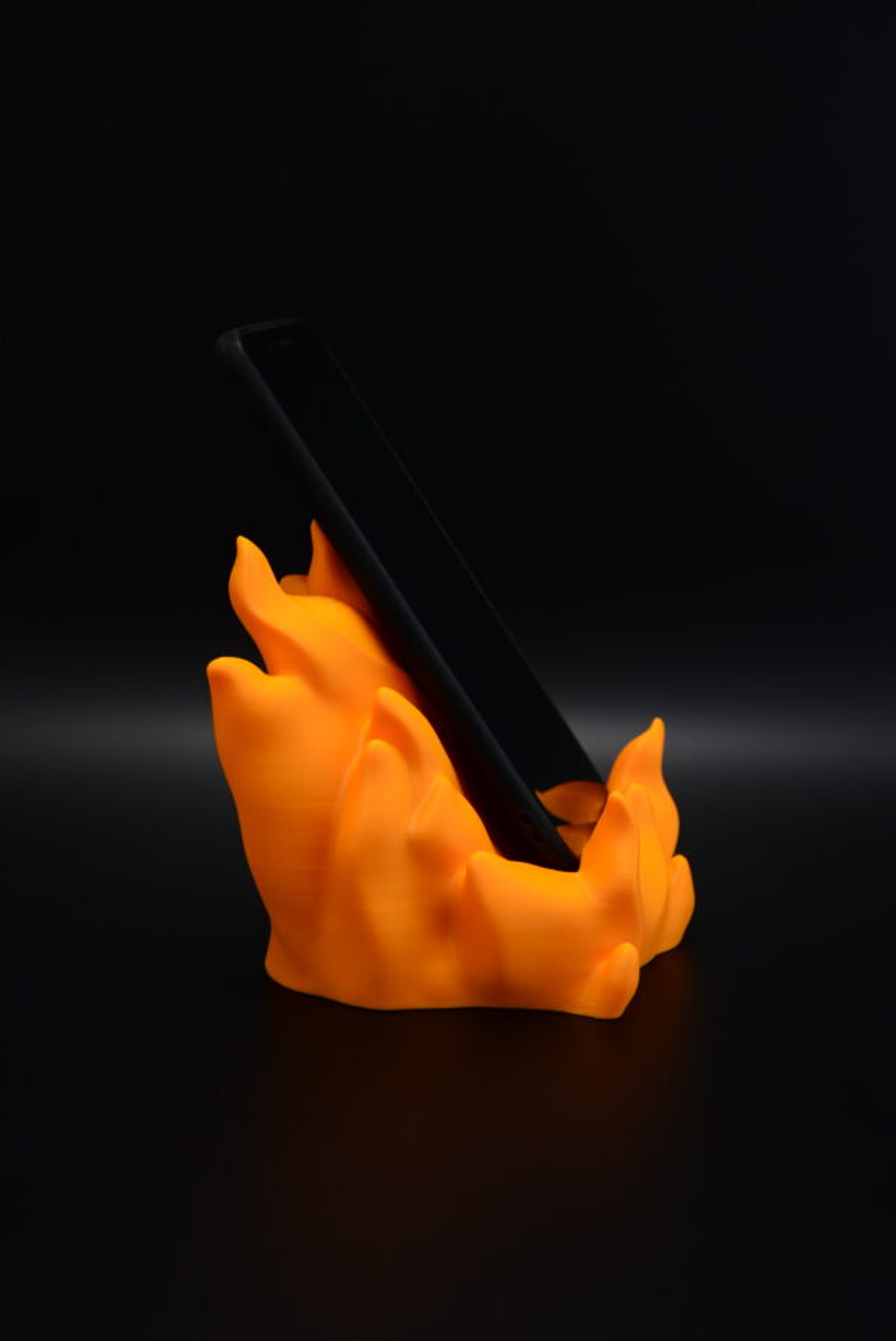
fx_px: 2236
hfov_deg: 22.7
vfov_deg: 33.4
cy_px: 670
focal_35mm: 60
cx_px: 448
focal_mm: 40
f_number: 4.5
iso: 400
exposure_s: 1/80
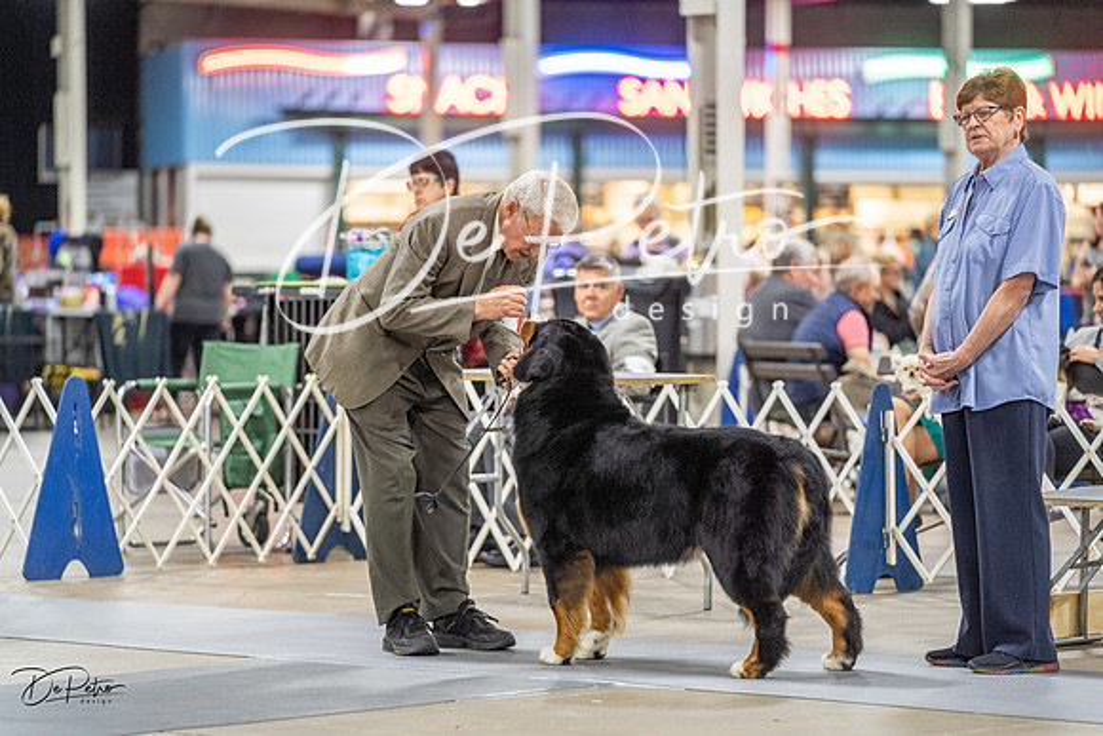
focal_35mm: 146
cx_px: 552
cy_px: 368
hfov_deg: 14.1
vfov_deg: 9.4
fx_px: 4474
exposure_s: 1/160
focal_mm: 146
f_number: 2.8
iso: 3200
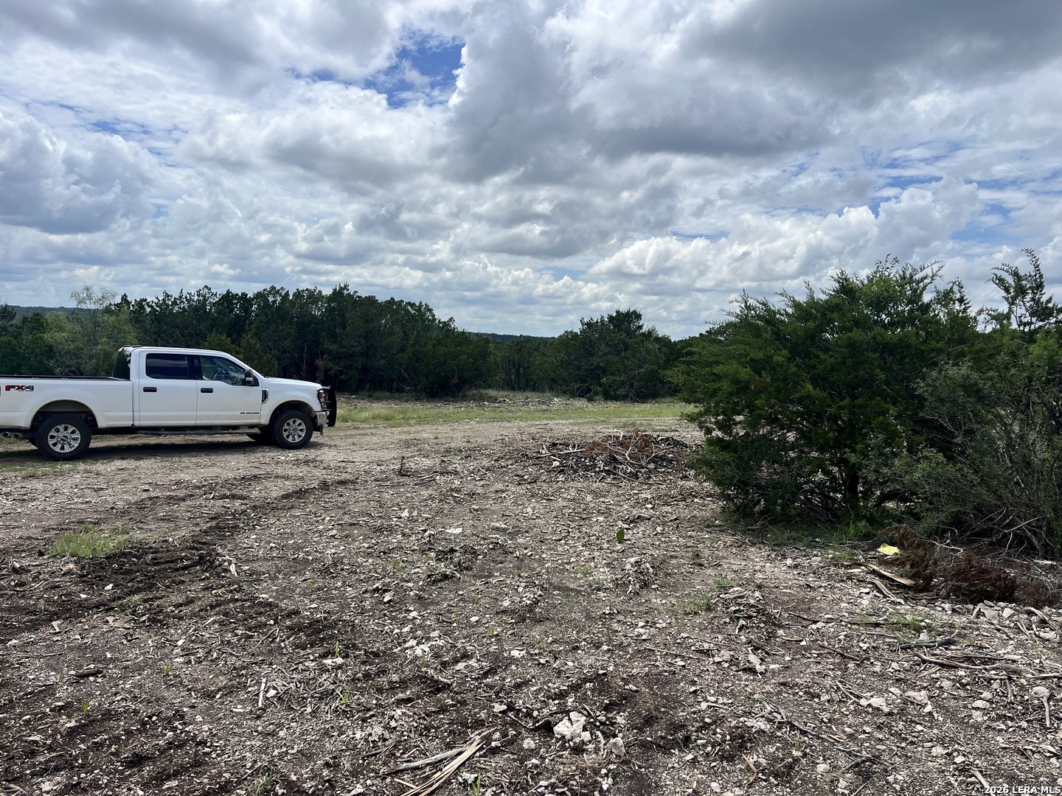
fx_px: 798
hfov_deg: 67.3
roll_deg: -2.9
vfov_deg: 53.1
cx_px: 531
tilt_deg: -3.6
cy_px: 398
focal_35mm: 26
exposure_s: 1/5556
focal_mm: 5.1
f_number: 1.6
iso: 50
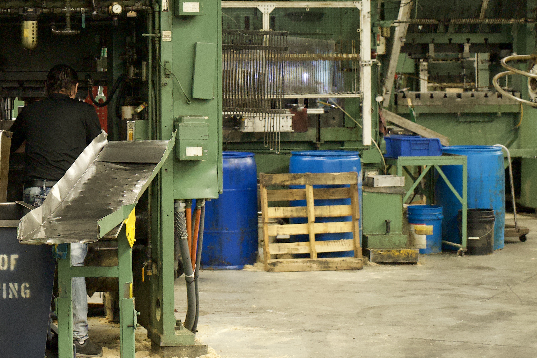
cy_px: 84
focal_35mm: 118
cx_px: 43
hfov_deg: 17.1
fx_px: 1760
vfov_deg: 11.6
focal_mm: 44
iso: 6400
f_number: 4.5
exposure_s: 1/160
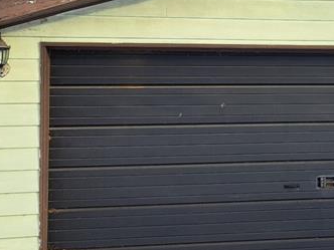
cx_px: 313
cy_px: 80
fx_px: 714
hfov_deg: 25.4
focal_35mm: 74
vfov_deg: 19.8
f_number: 1.8
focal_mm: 5.23
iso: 50
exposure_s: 1/640
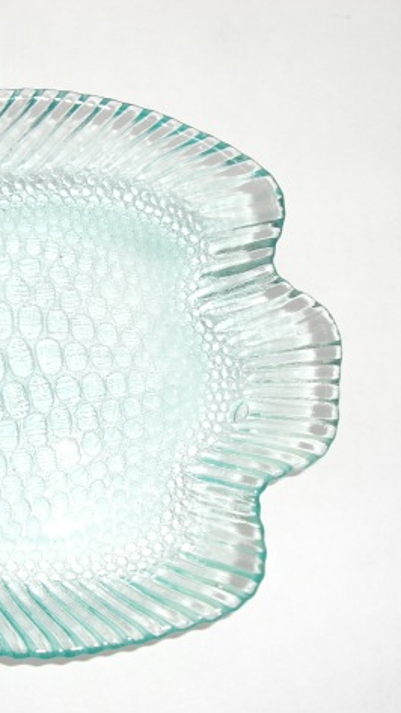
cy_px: 357
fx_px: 1059
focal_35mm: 56
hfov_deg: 20.9
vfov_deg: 37.2
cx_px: 26
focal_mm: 6.2
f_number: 2.7
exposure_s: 1/200
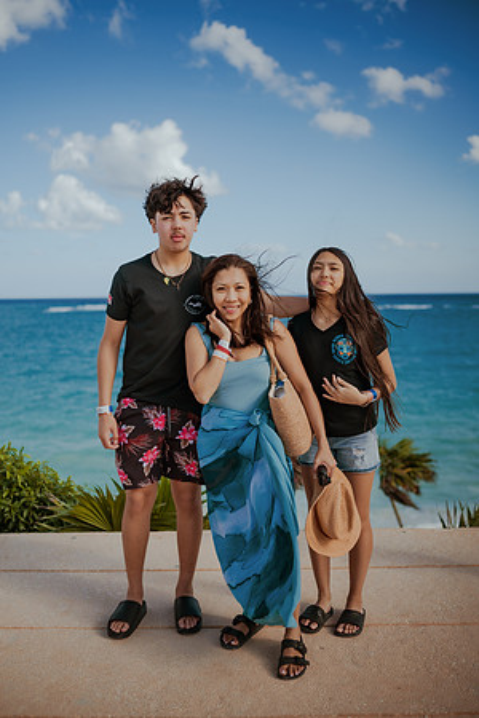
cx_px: 240
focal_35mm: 35
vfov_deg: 54.4
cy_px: 359
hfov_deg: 37.9
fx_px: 698
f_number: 1.8
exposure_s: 1/4000
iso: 100
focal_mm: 35
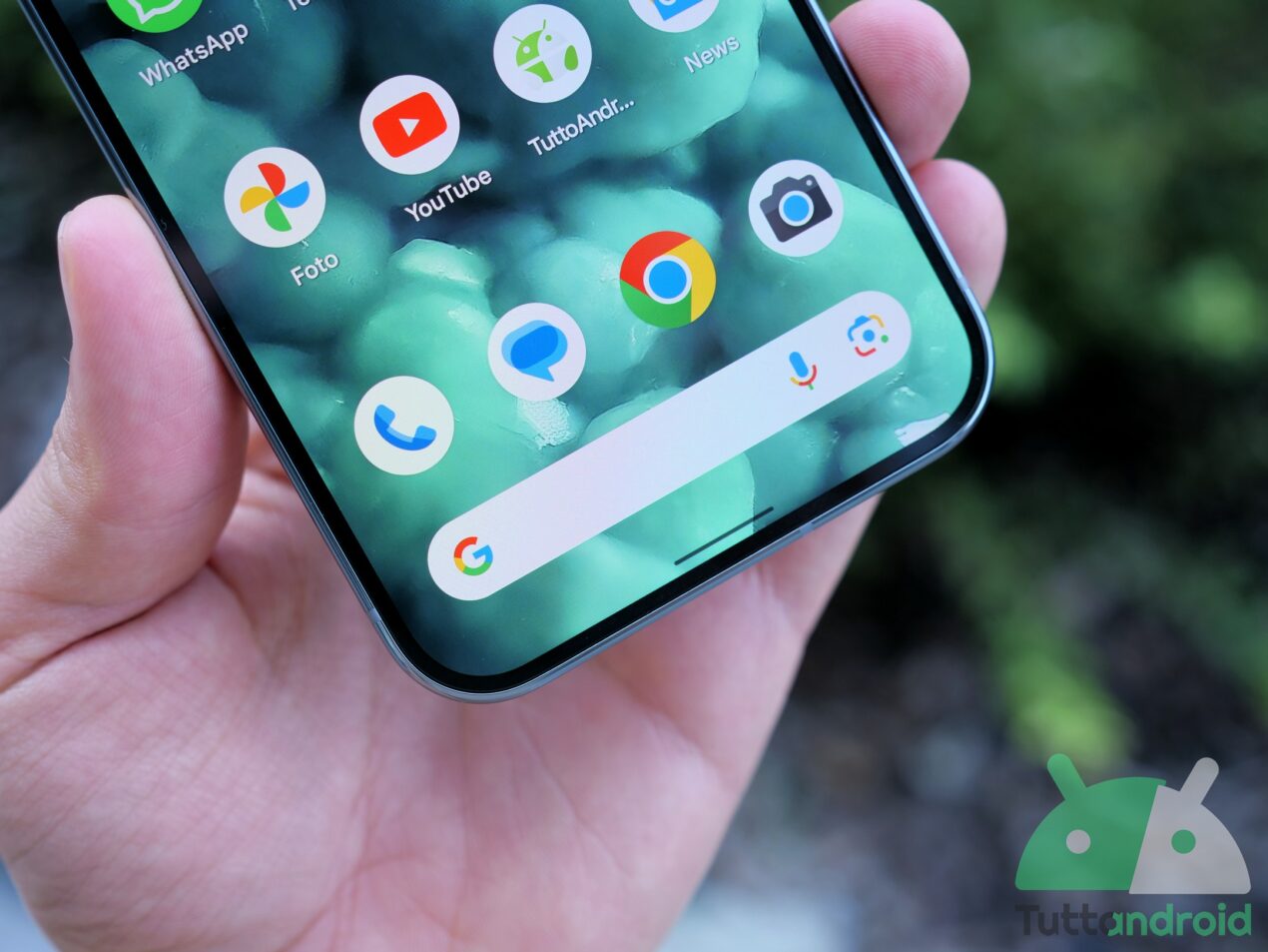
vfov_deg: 31.5
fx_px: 1685
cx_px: 634
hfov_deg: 41.2
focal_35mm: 46
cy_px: 476
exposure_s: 1/160
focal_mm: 23
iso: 200
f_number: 2.8
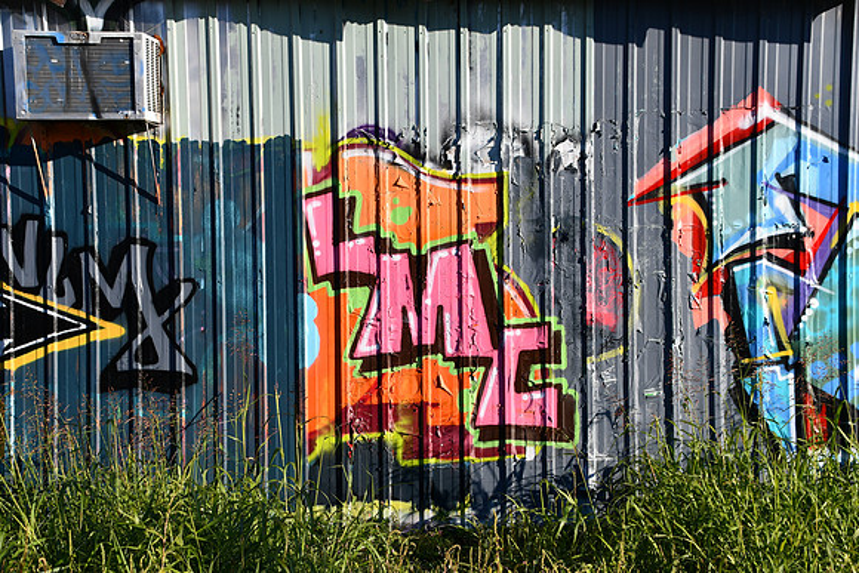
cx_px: 430
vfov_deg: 20.6
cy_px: 286
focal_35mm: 66
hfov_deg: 30.5
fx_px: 1575
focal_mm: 44
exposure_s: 1/250
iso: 100
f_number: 8
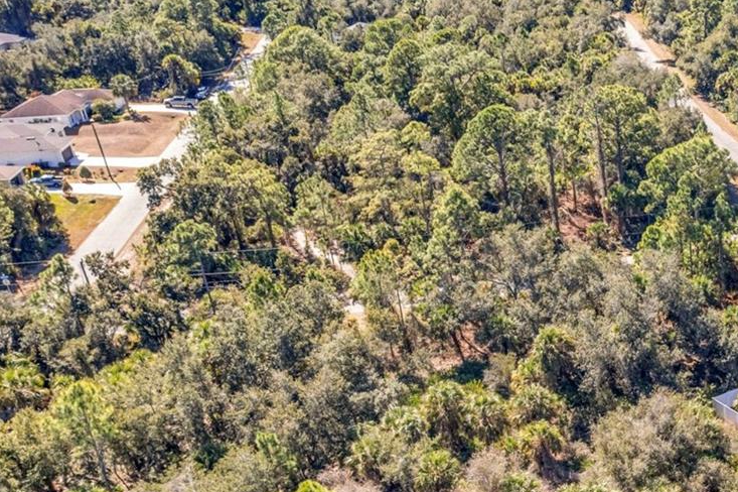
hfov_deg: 37.8
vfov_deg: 27.5
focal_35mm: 48
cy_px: 390
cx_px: 692
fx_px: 984
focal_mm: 8.38
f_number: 2.8
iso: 100
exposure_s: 1/500
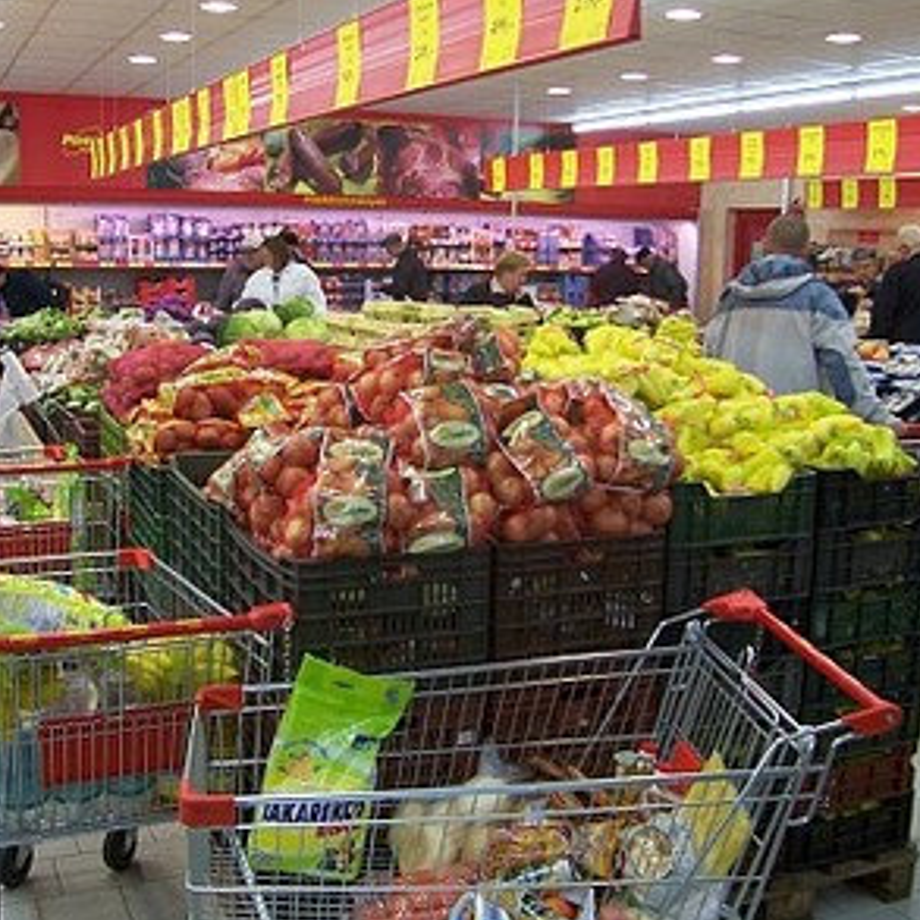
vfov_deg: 40.9
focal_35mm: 41
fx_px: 1233
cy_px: 458
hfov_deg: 40.9
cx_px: 474
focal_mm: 5.6
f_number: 2.7
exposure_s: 1/30
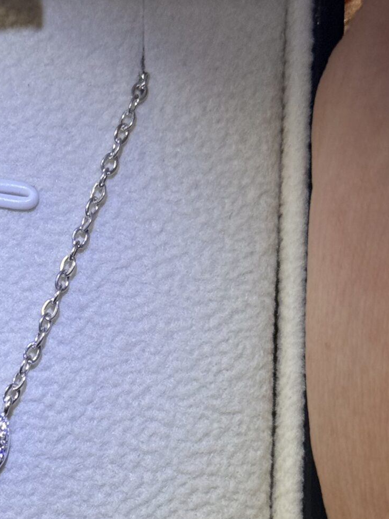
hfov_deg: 11.6
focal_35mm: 126
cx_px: -23
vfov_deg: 15.6
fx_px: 1888
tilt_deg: -47.9
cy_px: 407
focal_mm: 6.76
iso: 50
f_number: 1.78
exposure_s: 1/100
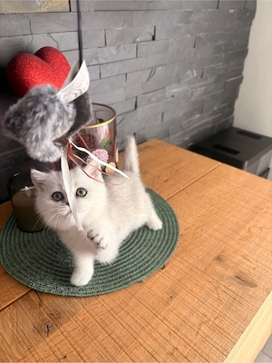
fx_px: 272
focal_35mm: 26
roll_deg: +0.5
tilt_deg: -31.3
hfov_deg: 53.1
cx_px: 136
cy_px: 182
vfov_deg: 67.3
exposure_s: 1/136
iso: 32
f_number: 1.6
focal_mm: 5.96
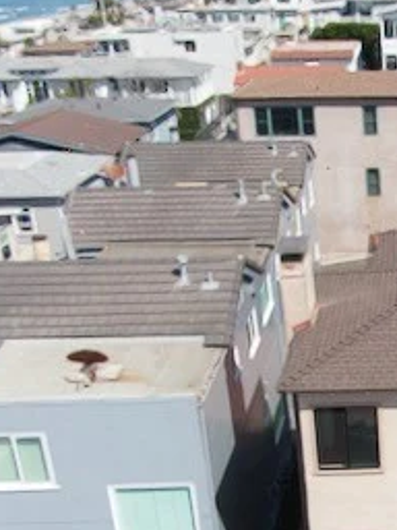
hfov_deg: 22.6
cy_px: 402
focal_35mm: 60
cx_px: 469
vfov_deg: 31.6
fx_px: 917
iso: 100
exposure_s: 1/1750
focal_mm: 4.39
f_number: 2.8
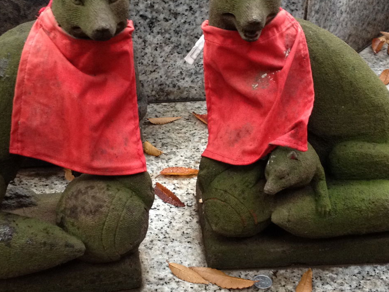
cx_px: 194
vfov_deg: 20.7
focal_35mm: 71
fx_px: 798
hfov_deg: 27.4
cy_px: 156
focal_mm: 4.28
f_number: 2.4
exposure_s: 1/20
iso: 160
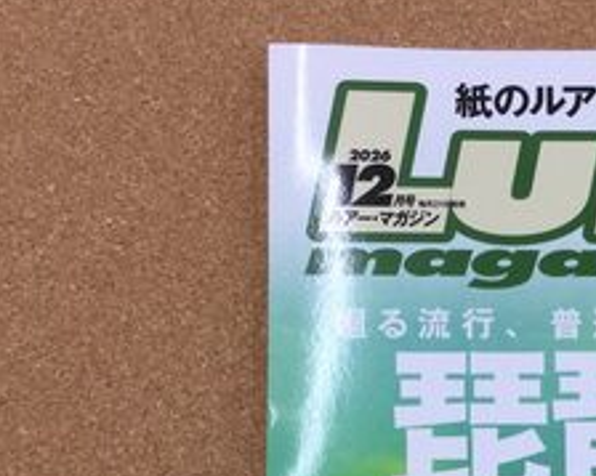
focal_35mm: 81
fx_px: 1428
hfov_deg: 22.8
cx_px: 575
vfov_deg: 18.3
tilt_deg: -83.2
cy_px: 519
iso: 25
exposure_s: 1/40
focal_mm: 3.3
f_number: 2.4
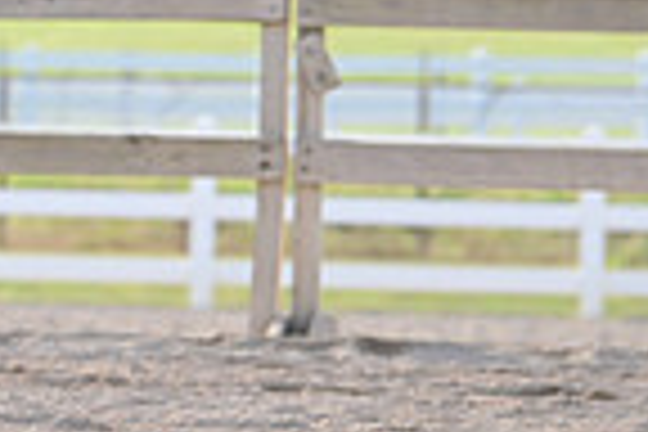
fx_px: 14525
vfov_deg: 1.7
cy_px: -151
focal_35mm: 807
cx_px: -621
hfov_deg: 2.5
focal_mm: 200
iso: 1000
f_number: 5
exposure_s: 1/2000
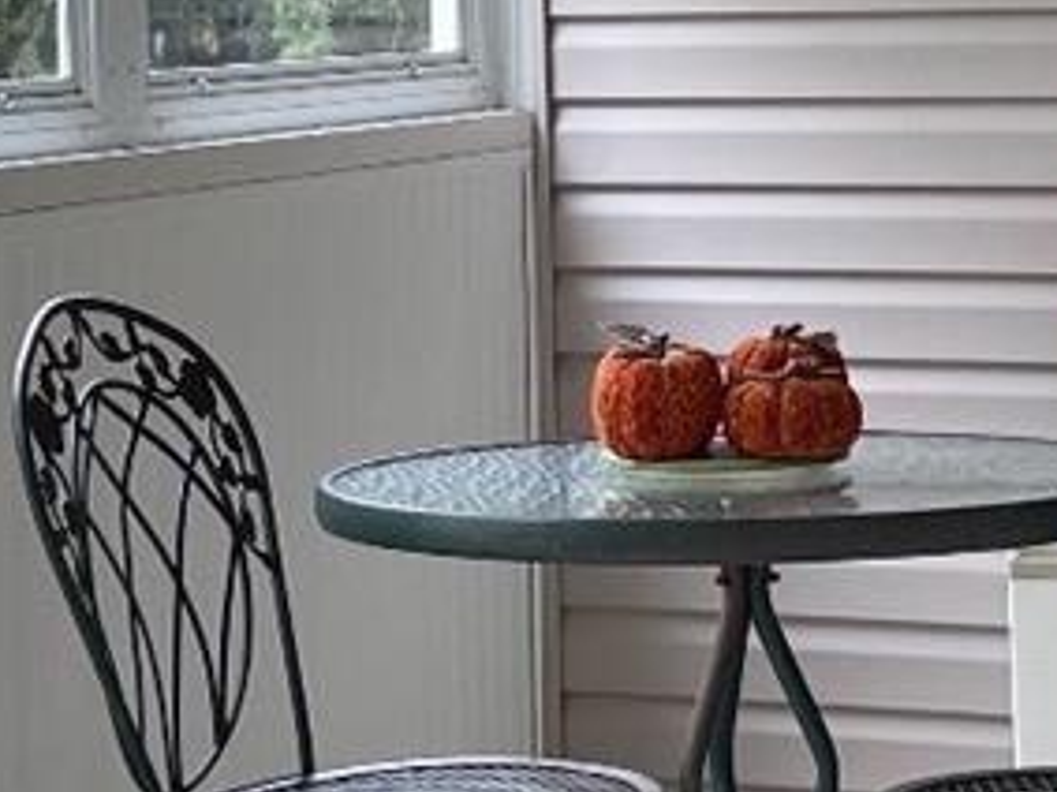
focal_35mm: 138
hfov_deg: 14.3
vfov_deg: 10.6
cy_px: -30
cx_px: 444
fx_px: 4212
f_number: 1.6
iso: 32
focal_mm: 4.2
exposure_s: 1/121
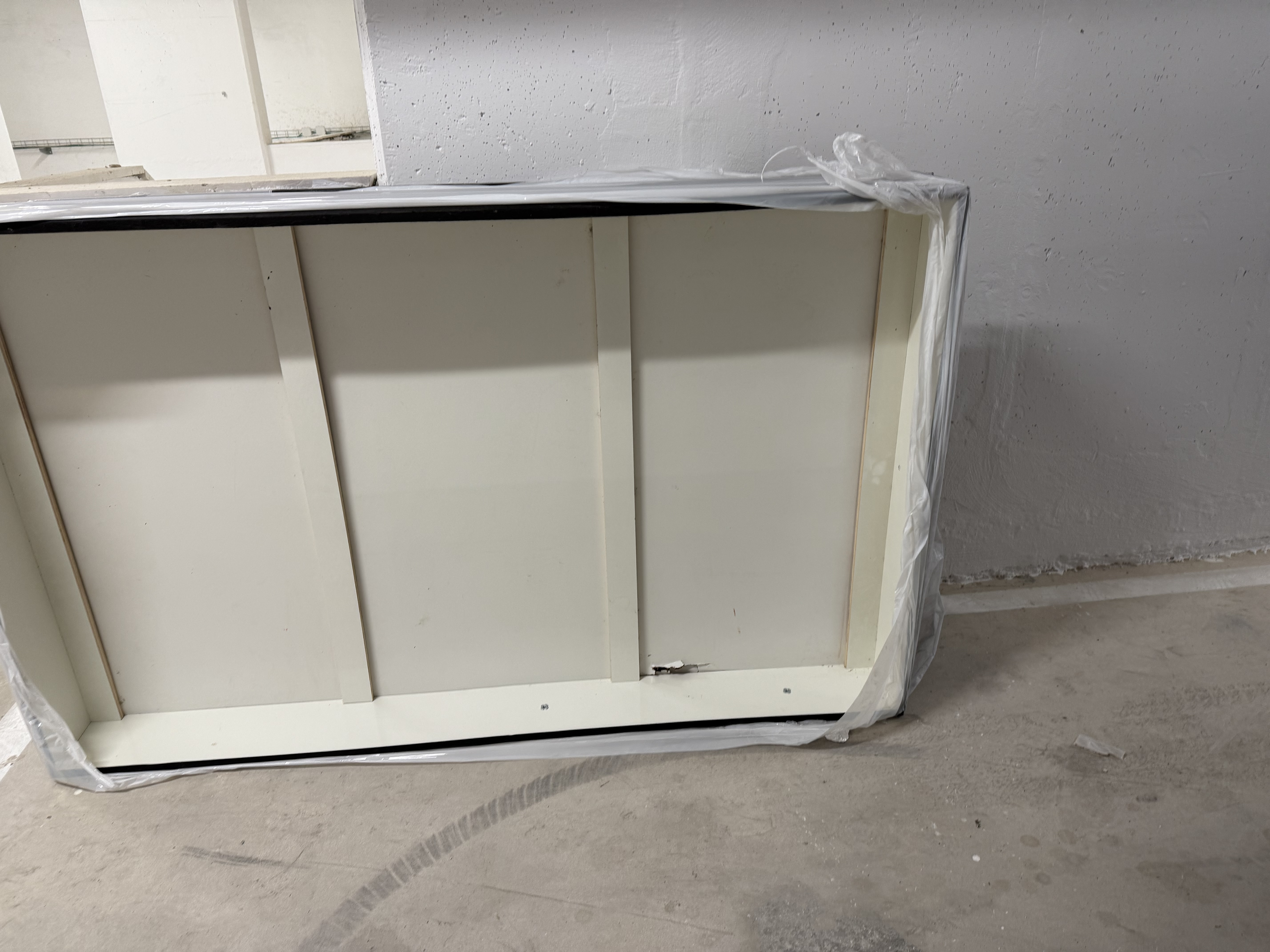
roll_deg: +2.4
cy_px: 476
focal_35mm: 24
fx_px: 881
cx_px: 635
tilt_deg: -23.8
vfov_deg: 56.8
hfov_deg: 71.6
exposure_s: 1/50
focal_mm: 6.76
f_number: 1.78
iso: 125
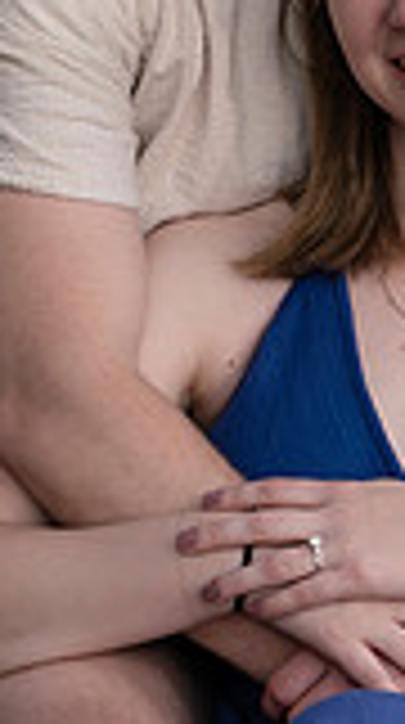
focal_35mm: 173
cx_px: 490
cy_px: 207
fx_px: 3319
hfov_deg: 6.9
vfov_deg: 12.4
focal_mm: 39
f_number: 5.6
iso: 320
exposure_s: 1/500
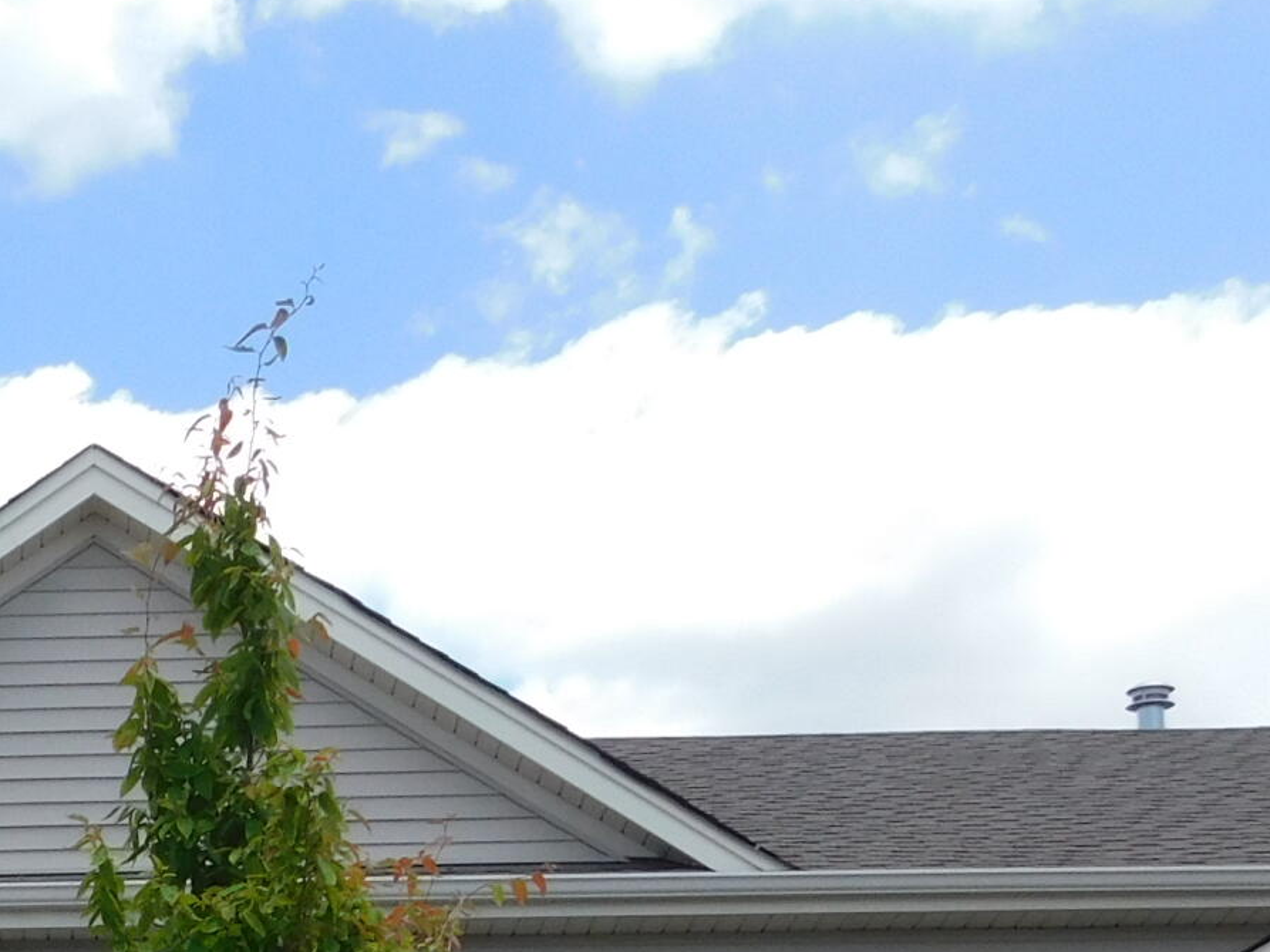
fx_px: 4437
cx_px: -485
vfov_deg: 11.6
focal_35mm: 121
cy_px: 1523
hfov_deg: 15.3
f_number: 3.5
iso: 125
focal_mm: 6.3
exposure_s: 1/800
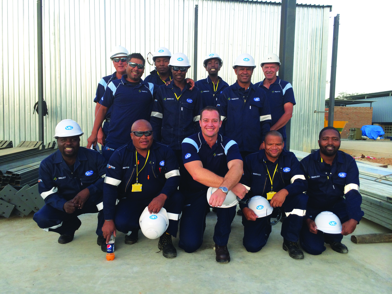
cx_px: 196
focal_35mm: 30
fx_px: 340
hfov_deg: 60.0
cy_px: 147
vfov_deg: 46.8
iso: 32
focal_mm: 4.12
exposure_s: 1/120
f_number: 2.2
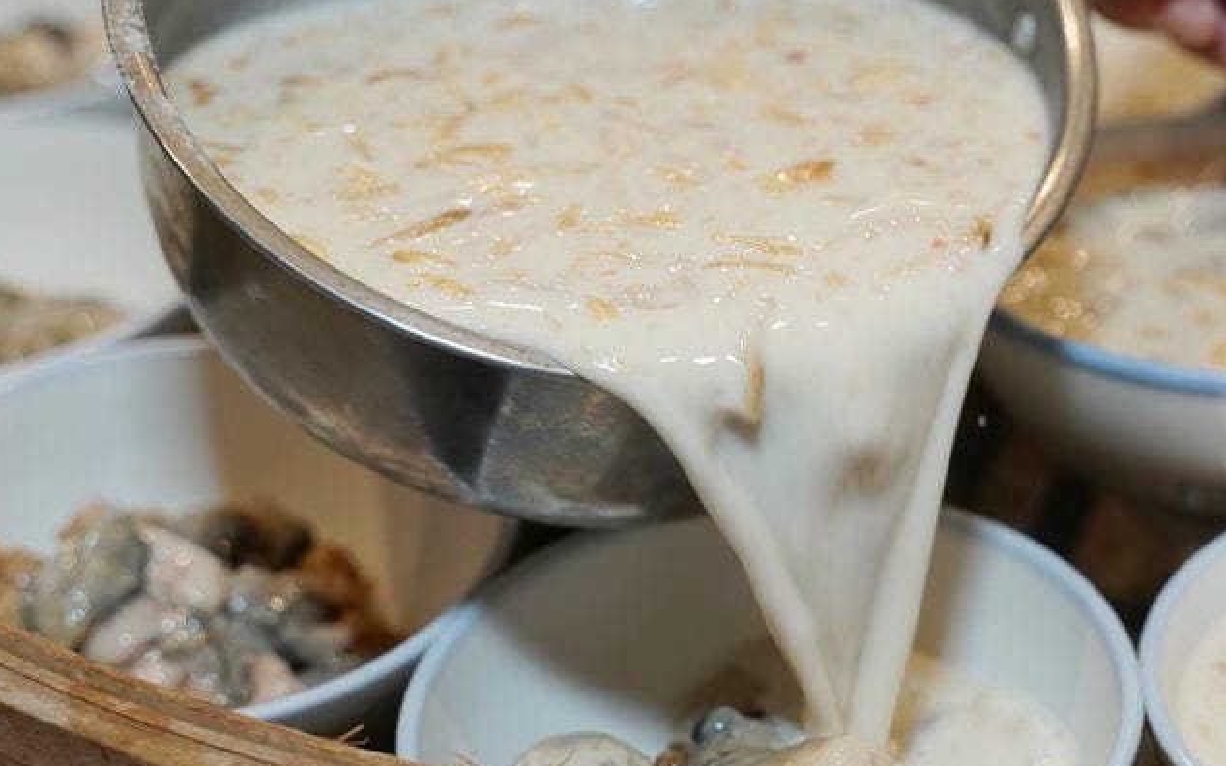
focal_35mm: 83
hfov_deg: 24.8
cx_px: 843
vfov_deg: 15.7
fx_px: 2773
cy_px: 393
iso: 1600
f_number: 3.5
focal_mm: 43
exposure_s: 1/160
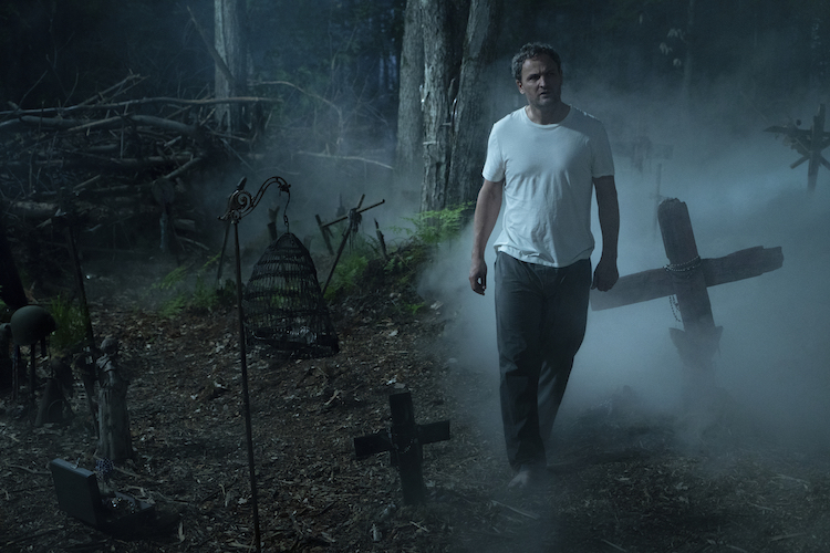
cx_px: 415
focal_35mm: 59
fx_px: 1360
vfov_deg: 23.0
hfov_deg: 33.9
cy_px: 276
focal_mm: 59
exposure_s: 1/60
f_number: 4
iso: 3200
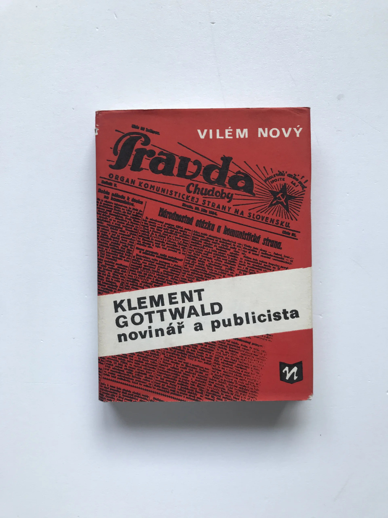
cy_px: 259
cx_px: 194
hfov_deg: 49.7
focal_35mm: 28
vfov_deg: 63.4
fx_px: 418
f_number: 1.8
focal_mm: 3.99
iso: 25
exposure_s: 1/50
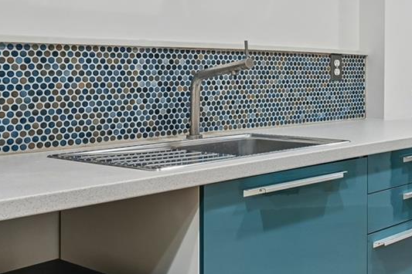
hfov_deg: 32.1
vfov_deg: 24.1
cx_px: 442
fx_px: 635
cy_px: 70
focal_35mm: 56
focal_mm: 18.5
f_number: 10
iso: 400
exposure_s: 1/5
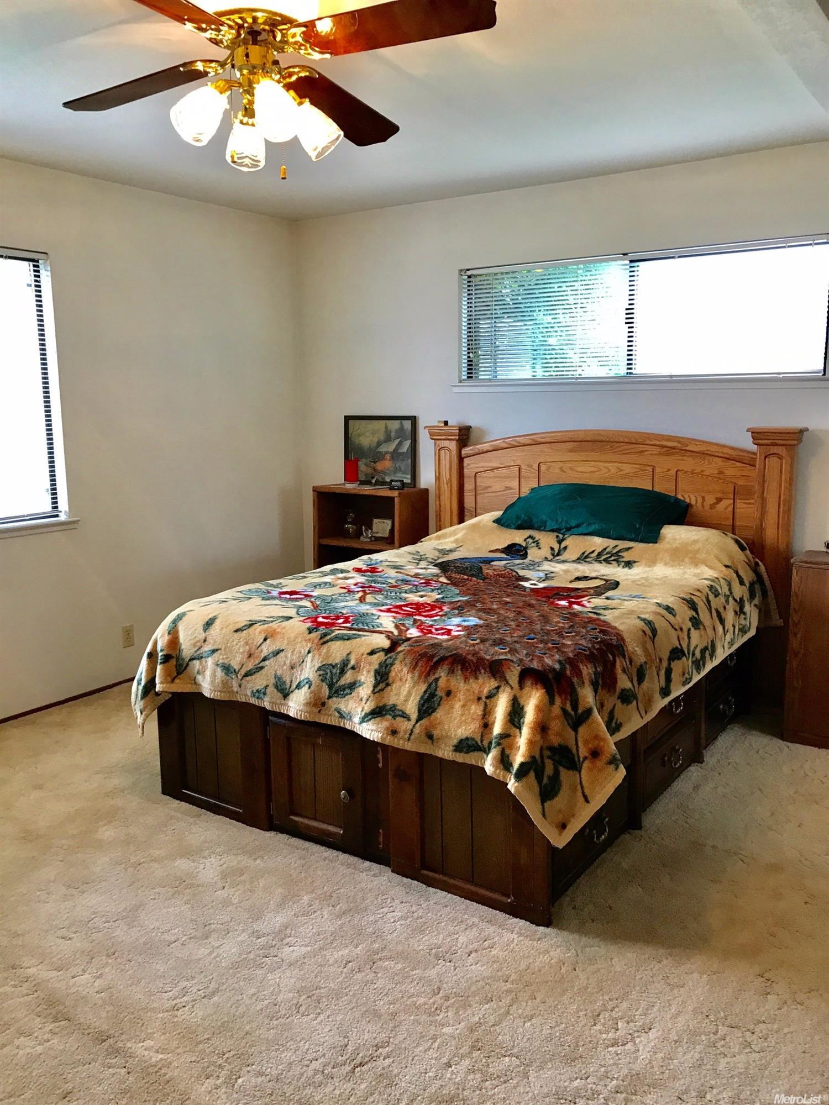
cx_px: 414
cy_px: 552
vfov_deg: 63.4
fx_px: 894
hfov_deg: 49.7
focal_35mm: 28
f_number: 1.8
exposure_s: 1/20
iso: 40
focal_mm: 3.99
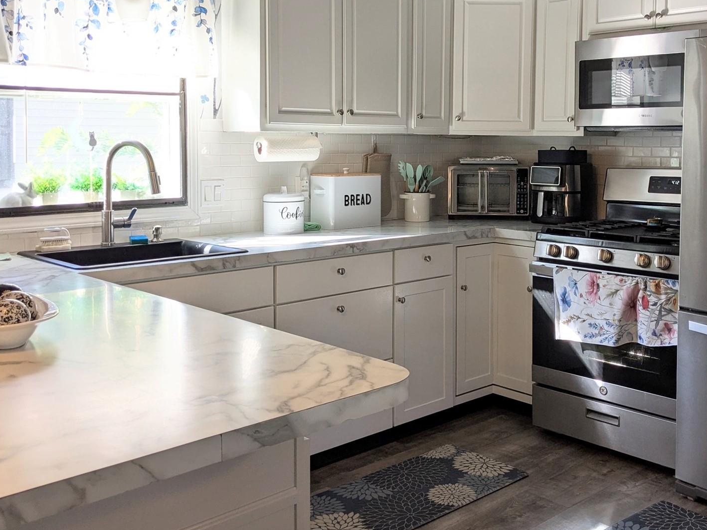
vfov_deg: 36.4
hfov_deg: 47.6
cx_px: 419
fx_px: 796
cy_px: 173
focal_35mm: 39
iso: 58
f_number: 1.73
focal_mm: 4.38
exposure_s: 1/120
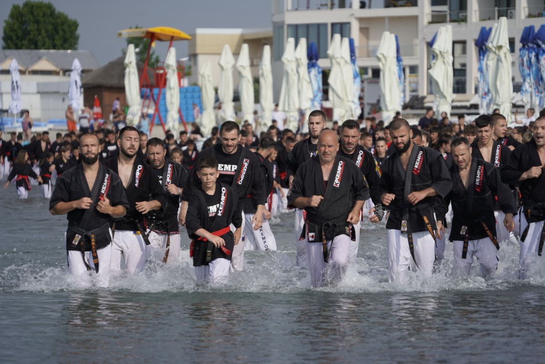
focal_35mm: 206
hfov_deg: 10.0
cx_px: 272
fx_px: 3121
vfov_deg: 6.7
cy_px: 182
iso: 100
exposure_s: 1/800
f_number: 5.6
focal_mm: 206
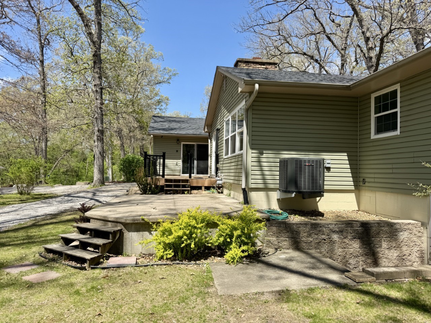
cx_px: 216
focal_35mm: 24
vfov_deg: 56.8
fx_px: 299
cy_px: 162
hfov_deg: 71.6
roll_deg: -1.1
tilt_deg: +1.7
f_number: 1.78
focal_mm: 6.76
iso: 80
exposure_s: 1/3145
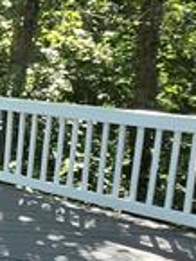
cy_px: 122
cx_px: -205
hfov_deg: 16.1
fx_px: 520
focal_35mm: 69
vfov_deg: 28.1
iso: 25
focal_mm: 1.7
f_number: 2.2
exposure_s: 1/294
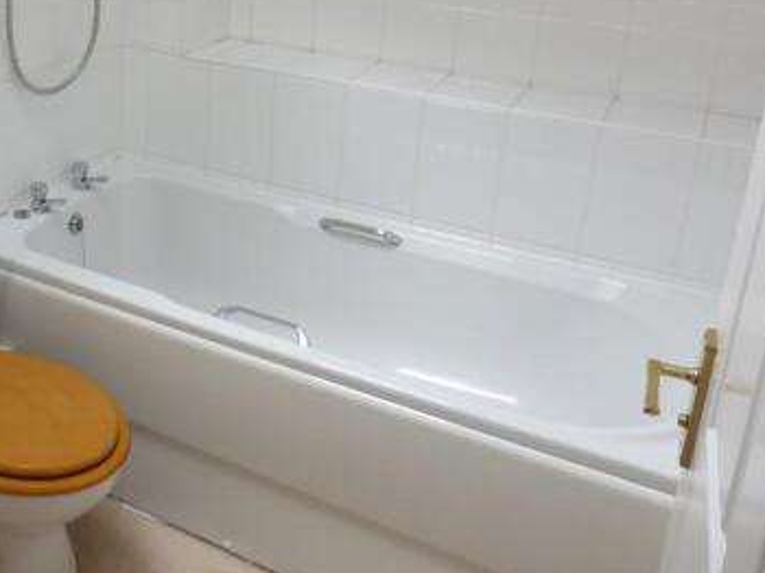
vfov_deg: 34.8
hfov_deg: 45.0
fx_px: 883
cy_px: 115
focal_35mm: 40
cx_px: 176
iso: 100
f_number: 3.3
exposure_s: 1/40
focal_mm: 4.3
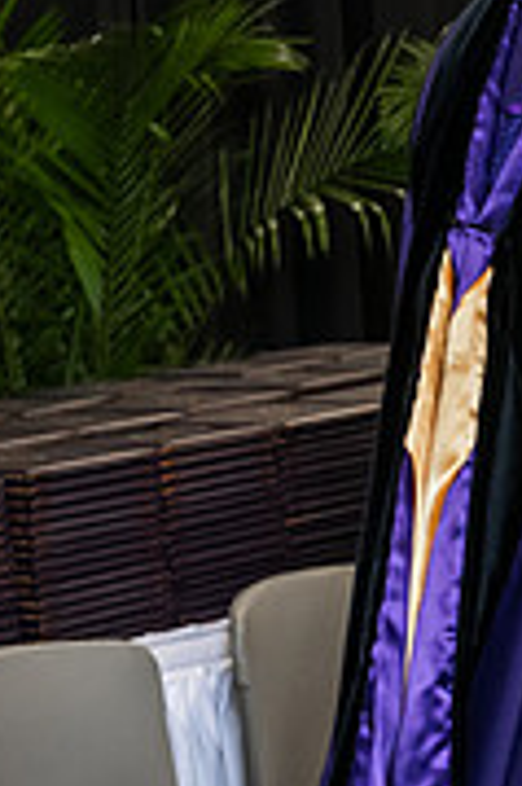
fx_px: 4249
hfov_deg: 6.8
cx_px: 1101
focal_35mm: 195
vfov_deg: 10.5
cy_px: 125
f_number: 5
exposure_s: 1/200
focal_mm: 60
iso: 2500
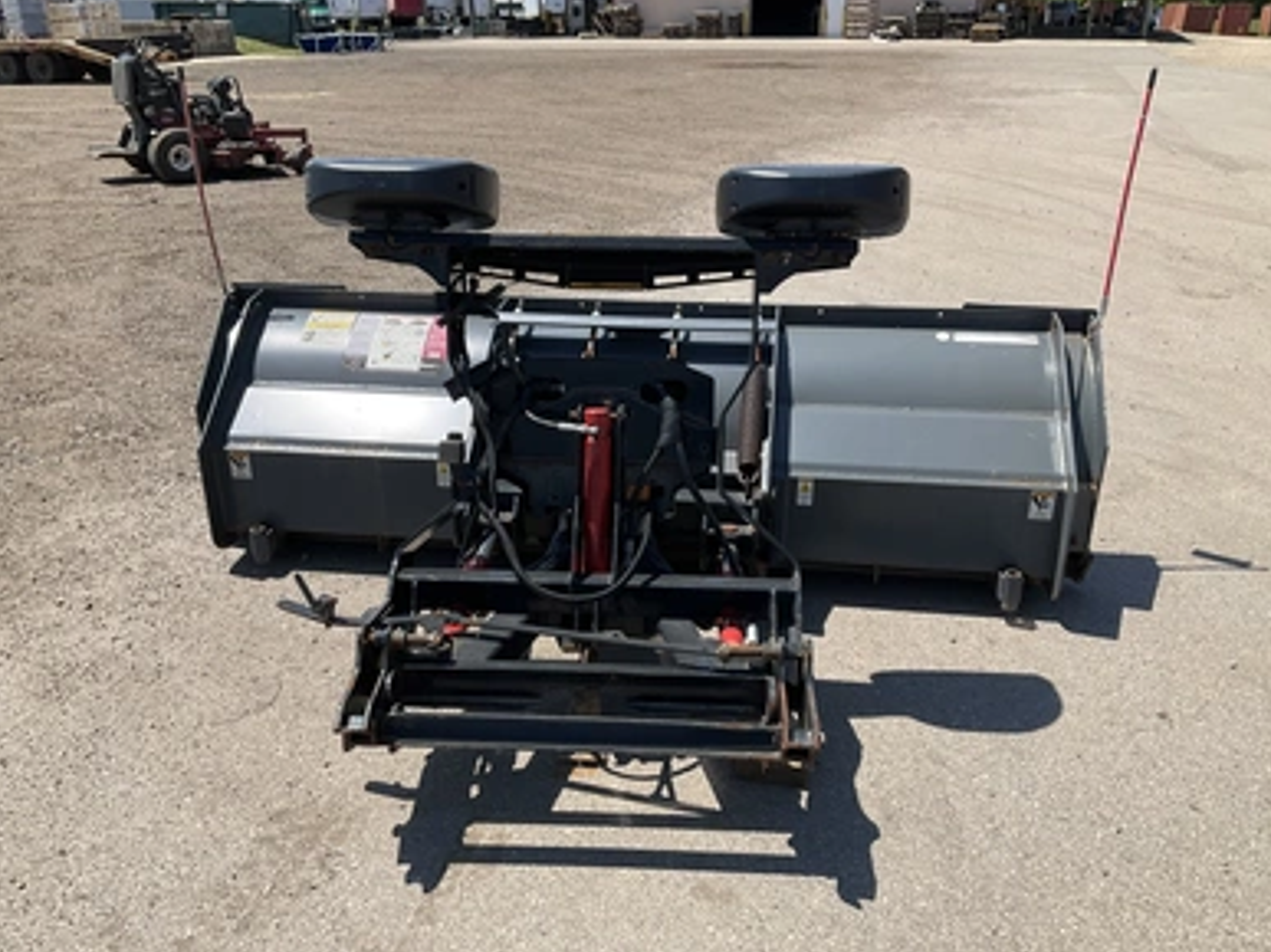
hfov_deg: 60.0
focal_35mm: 30
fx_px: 1101
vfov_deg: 46.8
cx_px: 644
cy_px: 486
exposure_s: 1/1577
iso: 25
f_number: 1.8
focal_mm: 3
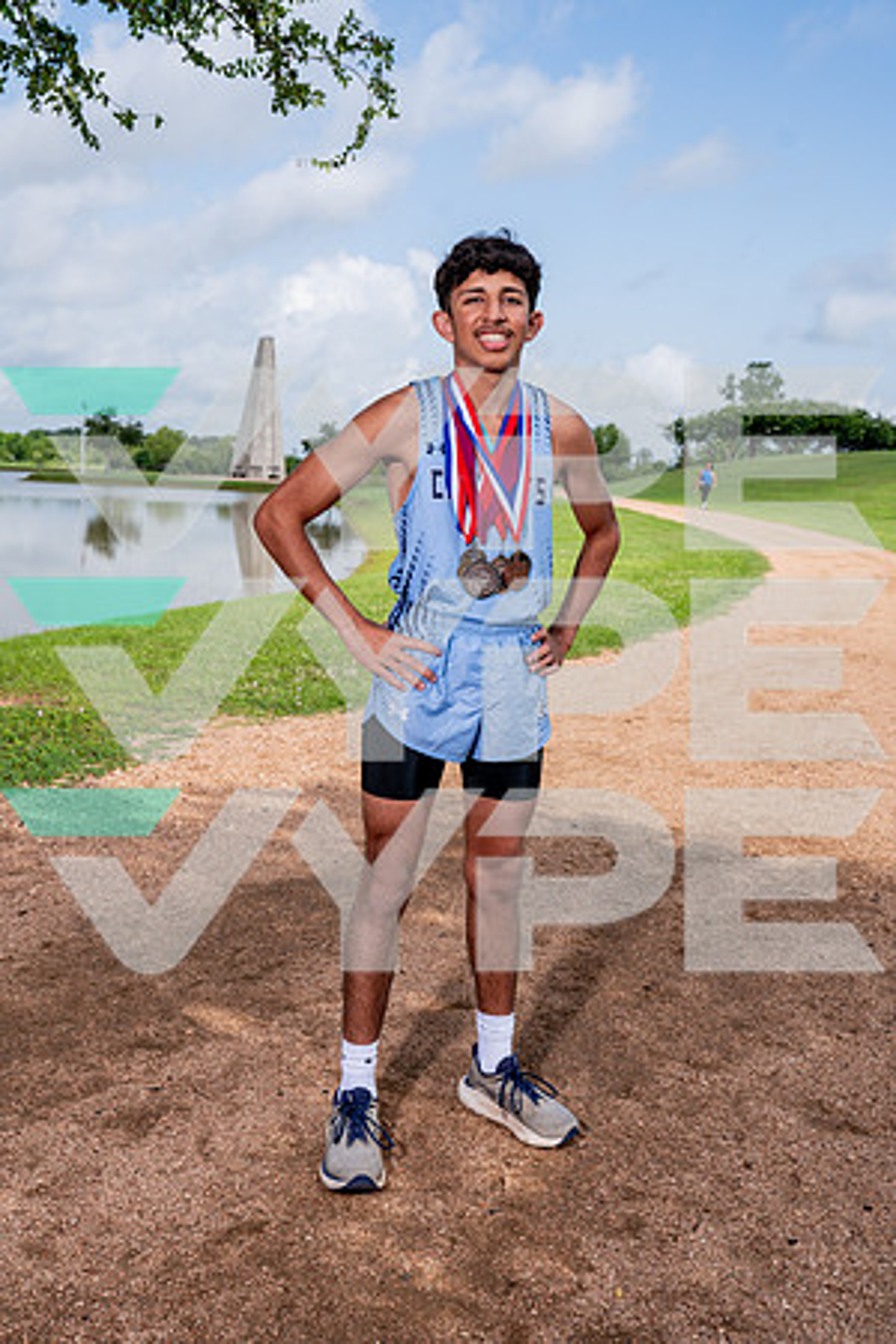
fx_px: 1344
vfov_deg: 53.1
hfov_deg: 36.9
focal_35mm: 36
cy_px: 672
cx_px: 448
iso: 100
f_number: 5.6
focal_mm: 36
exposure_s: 1/640
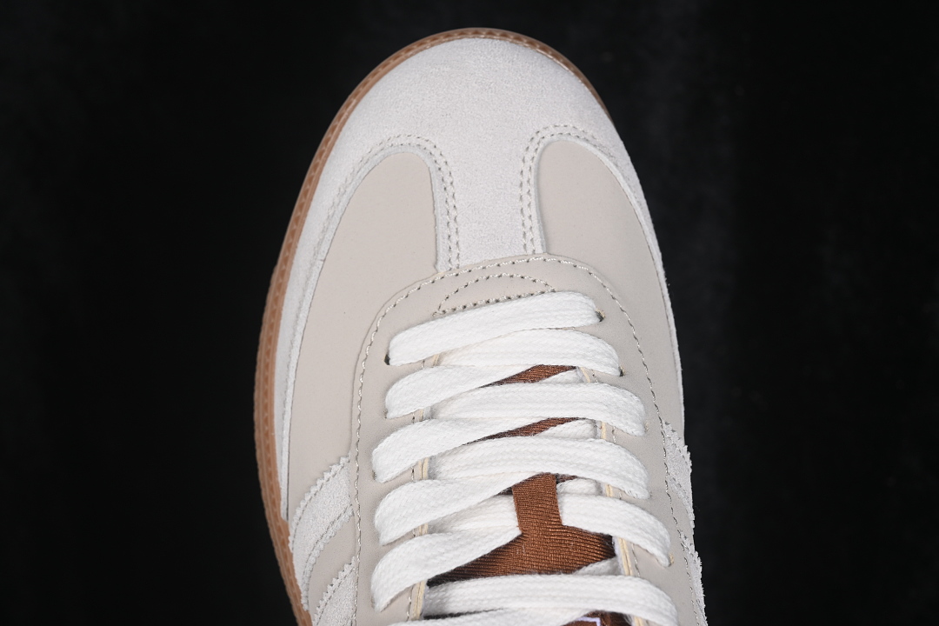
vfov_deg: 18.2
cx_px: 470
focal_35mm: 75
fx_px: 1956
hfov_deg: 27.0
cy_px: 313
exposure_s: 1/80
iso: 160
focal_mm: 50
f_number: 7.1
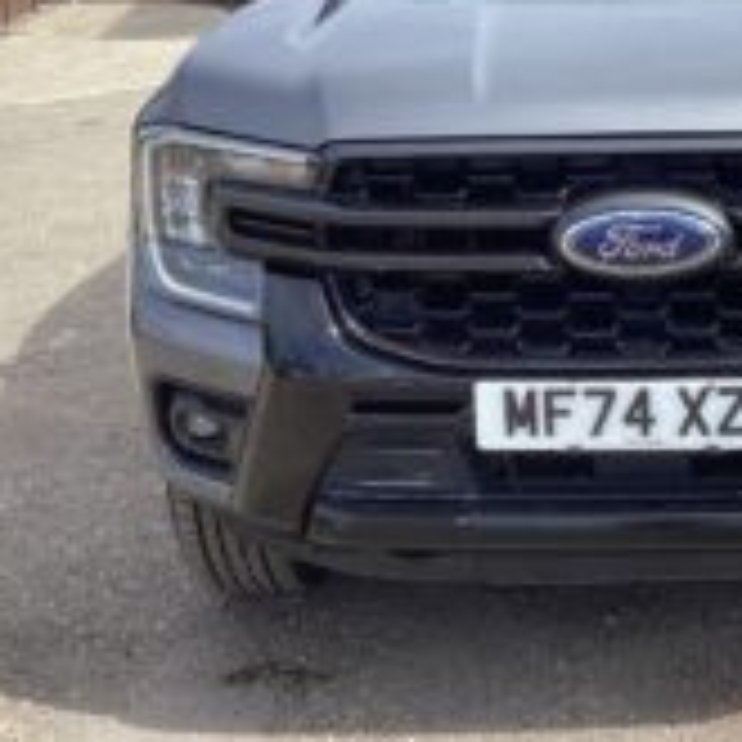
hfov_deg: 28.7
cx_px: 625
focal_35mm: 58
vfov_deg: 29.4
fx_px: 1407
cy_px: 263
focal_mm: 3.3
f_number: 2.4
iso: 25
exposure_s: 1/823
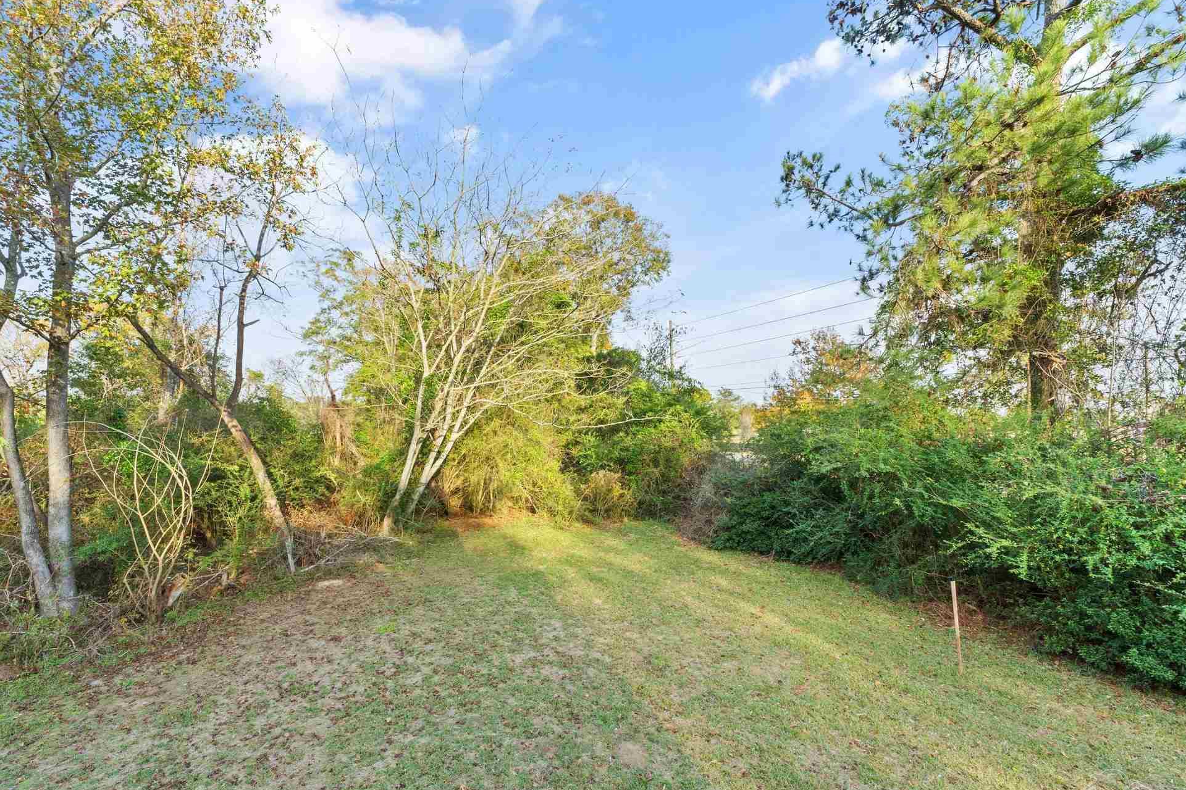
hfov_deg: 96.7
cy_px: 415
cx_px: 563
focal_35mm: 16
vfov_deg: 73.7
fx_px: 527
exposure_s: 1/60
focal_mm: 10
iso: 250
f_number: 8
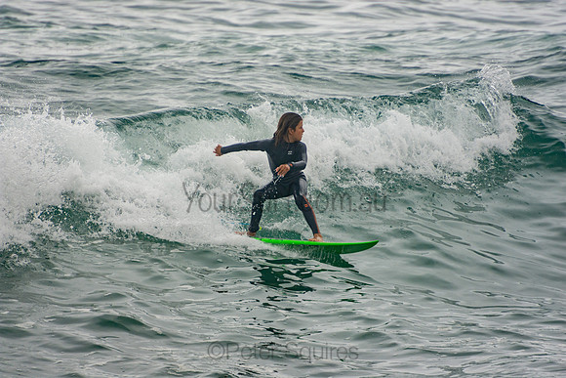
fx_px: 9435
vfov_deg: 2.3
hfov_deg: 3.4
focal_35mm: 600
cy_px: 189
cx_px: 283
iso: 280
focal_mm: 400
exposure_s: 1/1250
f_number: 5.6
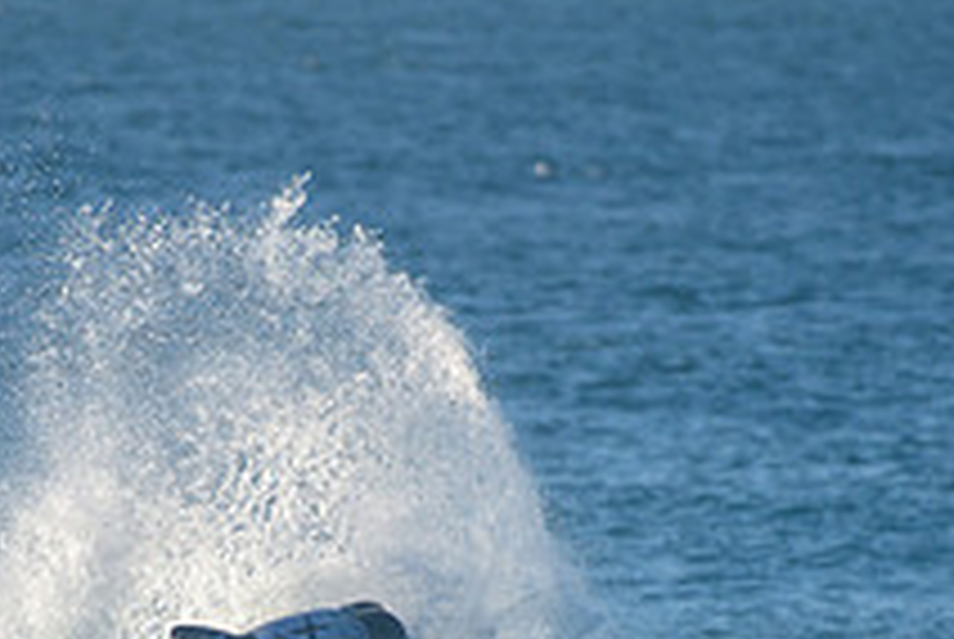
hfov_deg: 1.4
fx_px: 39141
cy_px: 748
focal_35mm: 1475
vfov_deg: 0.9
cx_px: 332
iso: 450
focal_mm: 500
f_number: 5.6
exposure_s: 1/2000
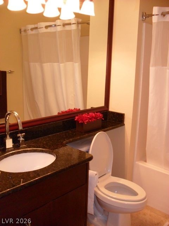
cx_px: 84
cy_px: 113
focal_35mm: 35
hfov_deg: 40.7
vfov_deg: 52.6
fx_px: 228
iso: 200
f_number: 3
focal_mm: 6.3
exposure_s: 1/45
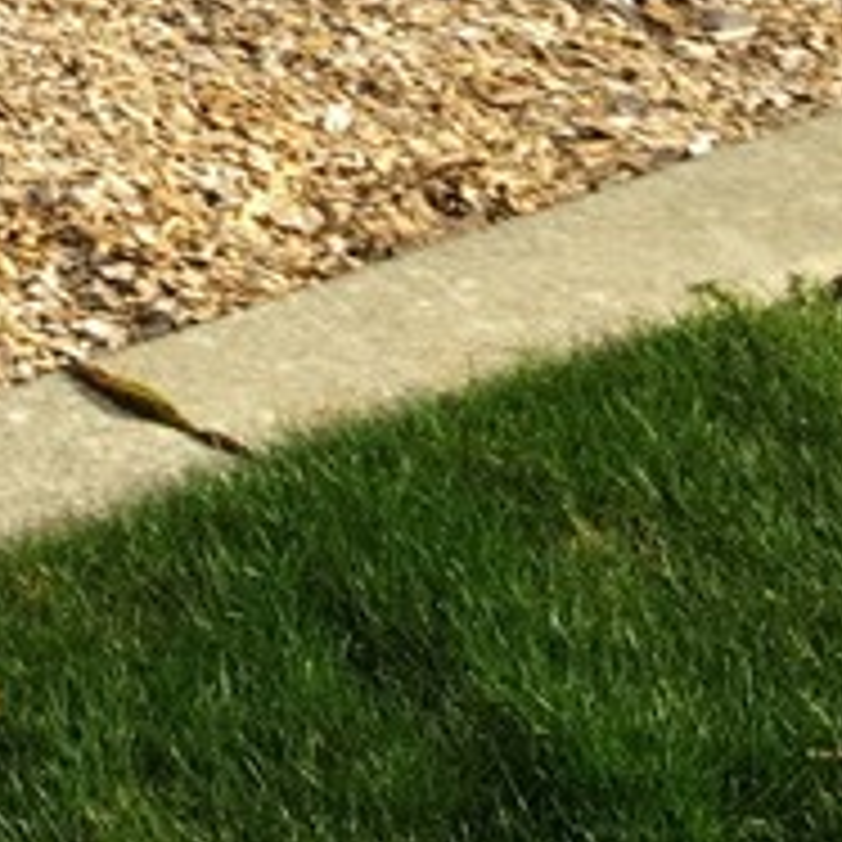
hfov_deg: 11.6
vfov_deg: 10.3
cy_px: -1355
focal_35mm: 140
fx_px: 3853
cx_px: -624
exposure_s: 1/2262
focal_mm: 4.15
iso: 25
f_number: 2.2
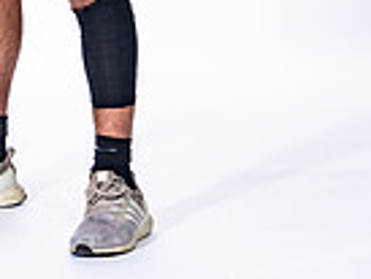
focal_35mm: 271
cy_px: -317
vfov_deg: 5.4
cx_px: -5
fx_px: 2907
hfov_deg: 7.3
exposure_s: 1/250
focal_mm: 86
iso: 250
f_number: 8
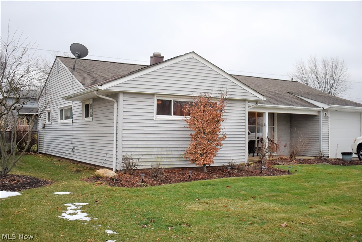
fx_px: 392
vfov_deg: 34.2
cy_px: 121
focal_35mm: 39
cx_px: 181
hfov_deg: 49.6
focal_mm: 26
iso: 720
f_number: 4
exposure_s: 1/250
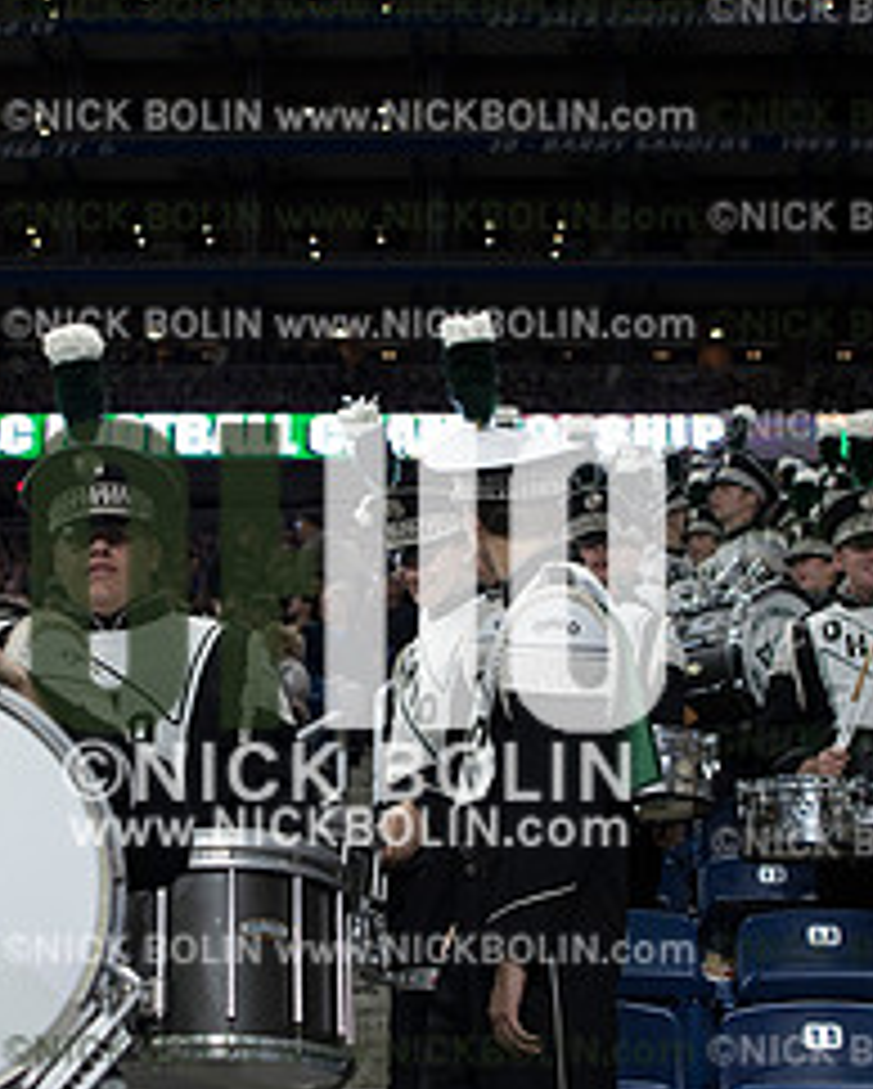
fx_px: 1742
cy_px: 637
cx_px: 346
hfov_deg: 28.1
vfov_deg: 34.6
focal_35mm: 54
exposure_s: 1/640
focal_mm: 24
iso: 1250
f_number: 2.8
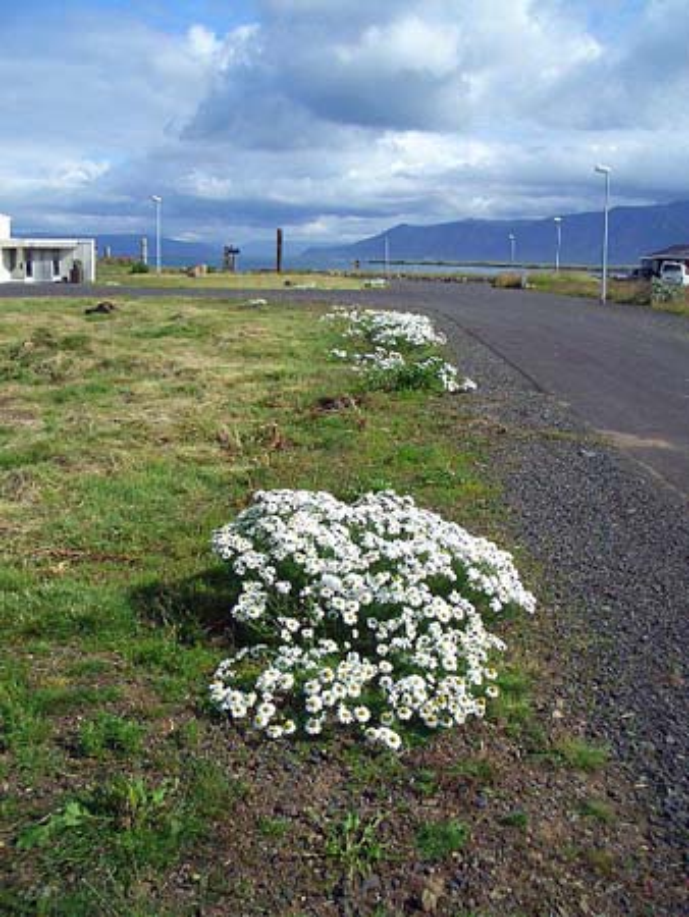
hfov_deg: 40.7
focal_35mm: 35
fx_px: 928
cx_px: 344
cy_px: 458
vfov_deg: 52.6
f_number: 4.3
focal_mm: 5.8
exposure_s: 1/640
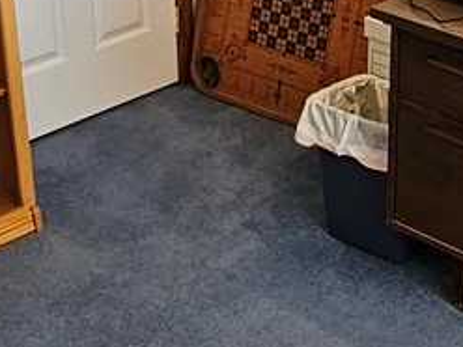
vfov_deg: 17.1
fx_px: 1124
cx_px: 308
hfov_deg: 23.2
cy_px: -13
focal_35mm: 84
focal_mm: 2.2
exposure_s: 1/60
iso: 125
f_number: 2.2
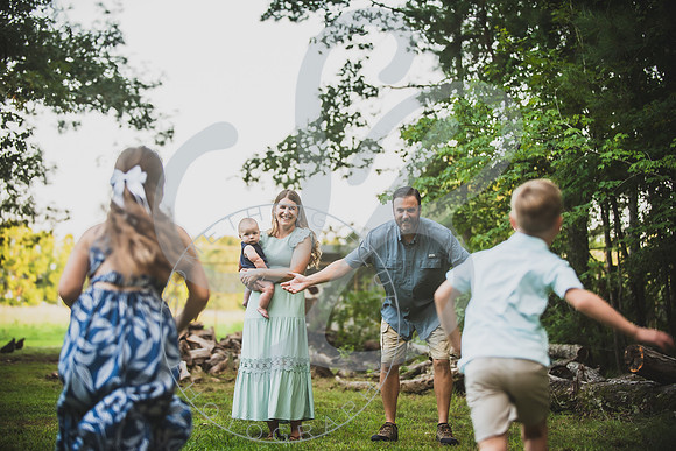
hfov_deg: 24.8
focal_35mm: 82
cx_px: 338
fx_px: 1540
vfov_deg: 16.7
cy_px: 226
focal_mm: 82
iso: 500
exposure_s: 1/250
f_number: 2.8
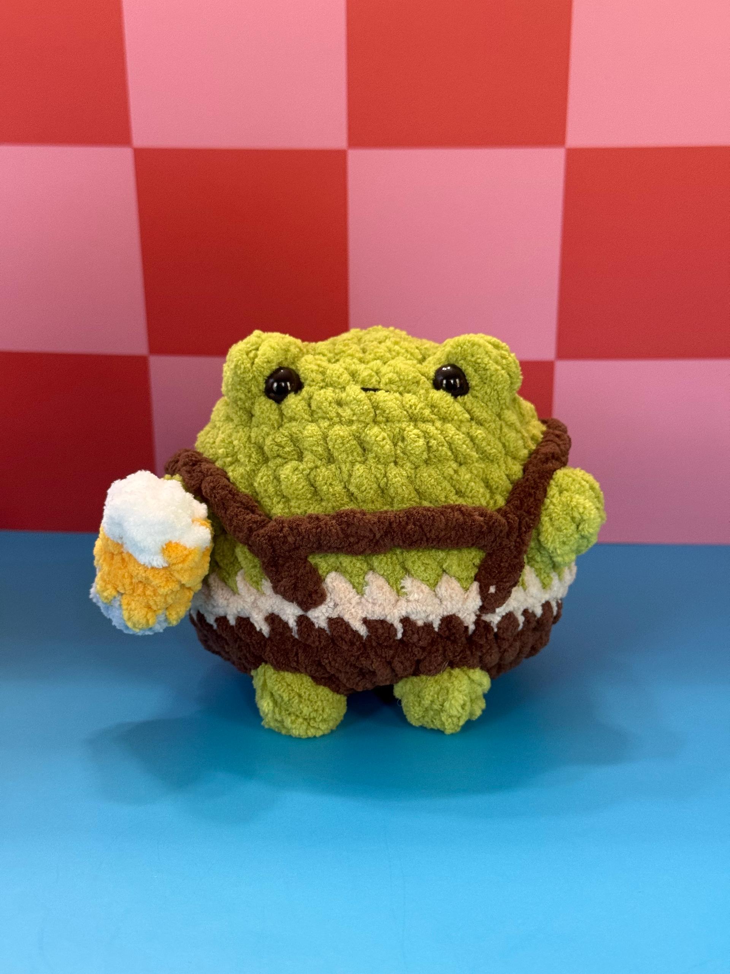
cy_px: 487
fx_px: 1350
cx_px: 365
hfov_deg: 30.3
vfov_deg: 39.7
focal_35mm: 48
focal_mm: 6.76
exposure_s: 1/40
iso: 250
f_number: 1.78
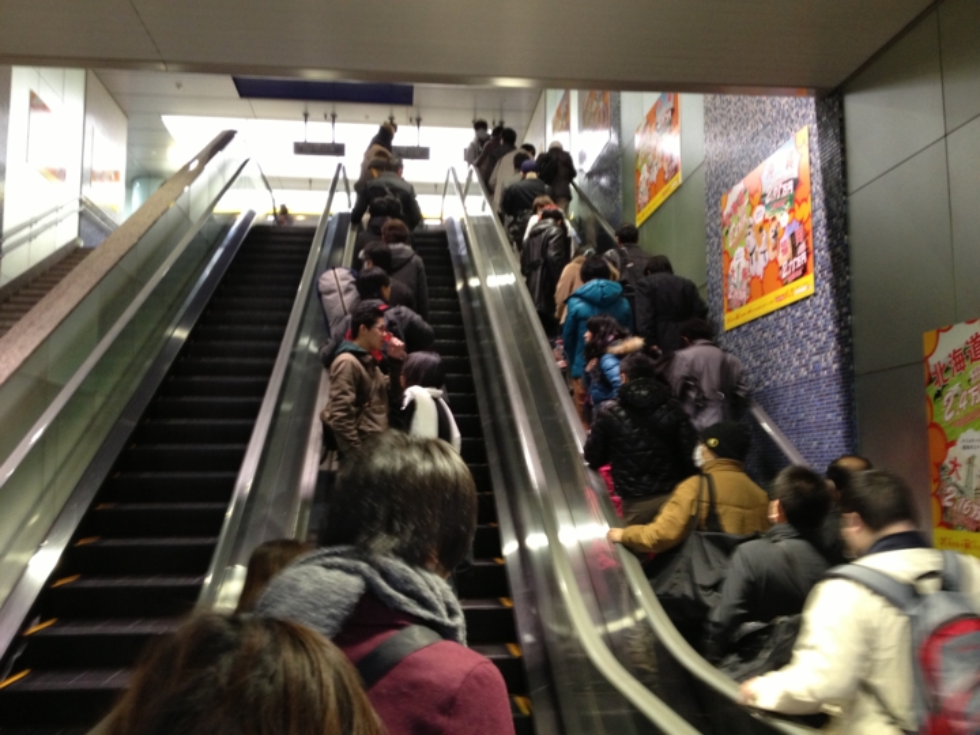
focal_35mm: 35
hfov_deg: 52.6
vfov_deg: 40.7
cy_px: 368
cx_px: 490
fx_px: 991
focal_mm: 4.28
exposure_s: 1/20
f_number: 2.4
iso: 160
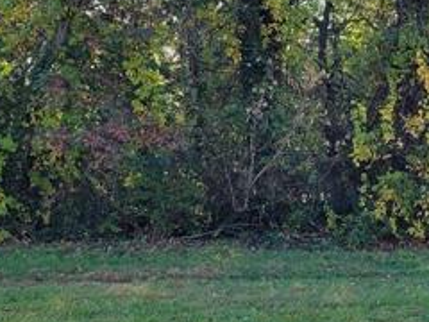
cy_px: 82
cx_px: 447
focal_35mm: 78
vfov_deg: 18.8
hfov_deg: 23.8
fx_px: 967
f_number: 1.8
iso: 40
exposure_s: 1/479
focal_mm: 5.4
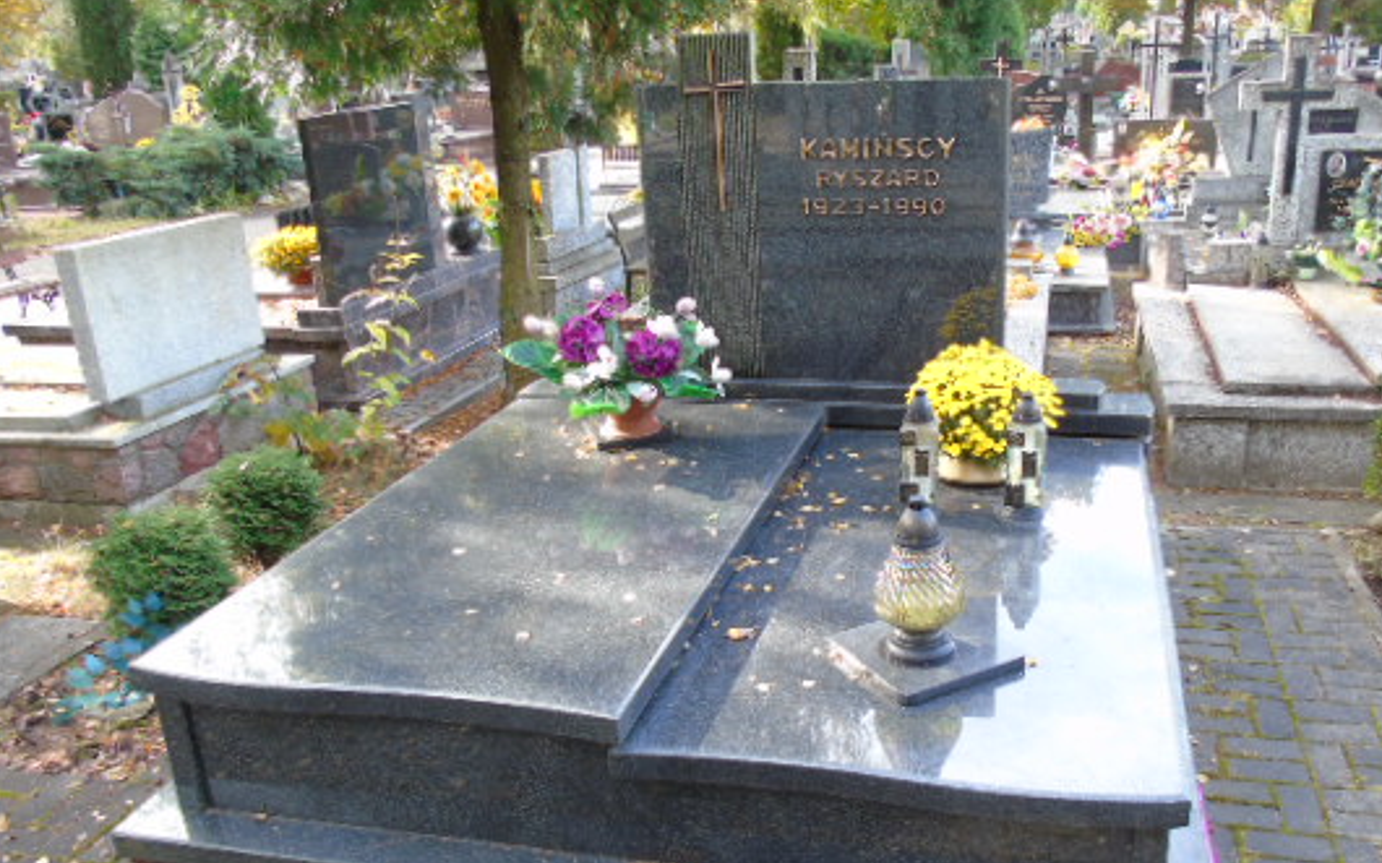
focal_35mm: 32
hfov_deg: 59.3
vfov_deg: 39.3
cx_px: 803
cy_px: 508
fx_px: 1205
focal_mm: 4.4
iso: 80
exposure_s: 1/40
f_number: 3.4
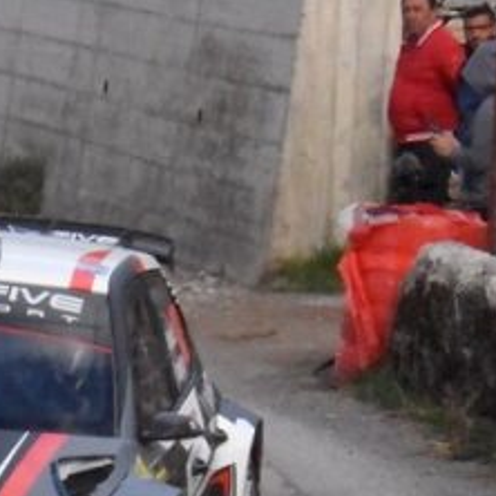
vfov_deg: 4.2
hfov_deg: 4.2
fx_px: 6679
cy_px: 471
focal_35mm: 412
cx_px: -103
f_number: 32
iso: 25600
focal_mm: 112
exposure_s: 1/1600
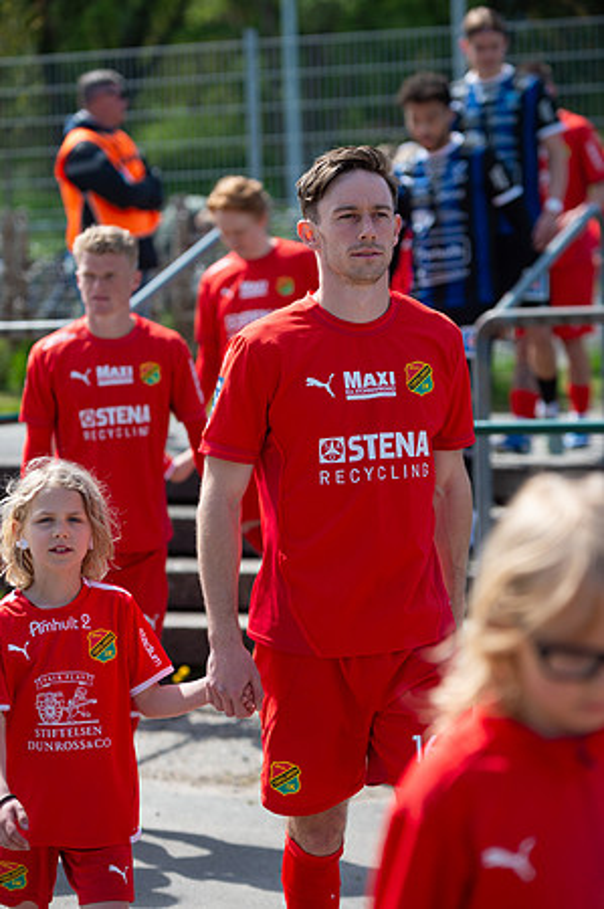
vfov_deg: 18.3
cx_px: 302
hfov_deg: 12.2
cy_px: 454
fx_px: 2825
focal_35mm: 112
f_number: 4
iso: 100
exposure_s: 1/1000
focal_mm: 112
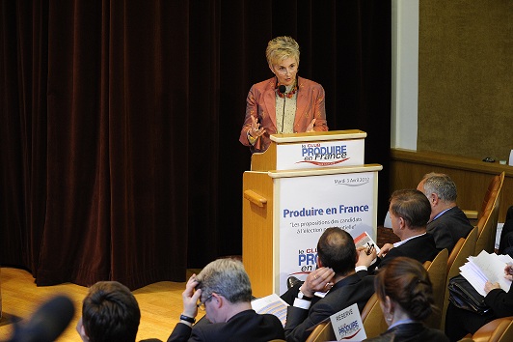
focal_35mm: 92
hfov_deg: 22.2
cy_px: 171
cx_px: 256
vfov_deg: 14.8
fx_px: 1310
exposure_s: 1/100
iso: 2500
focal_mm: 92
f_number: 5.6
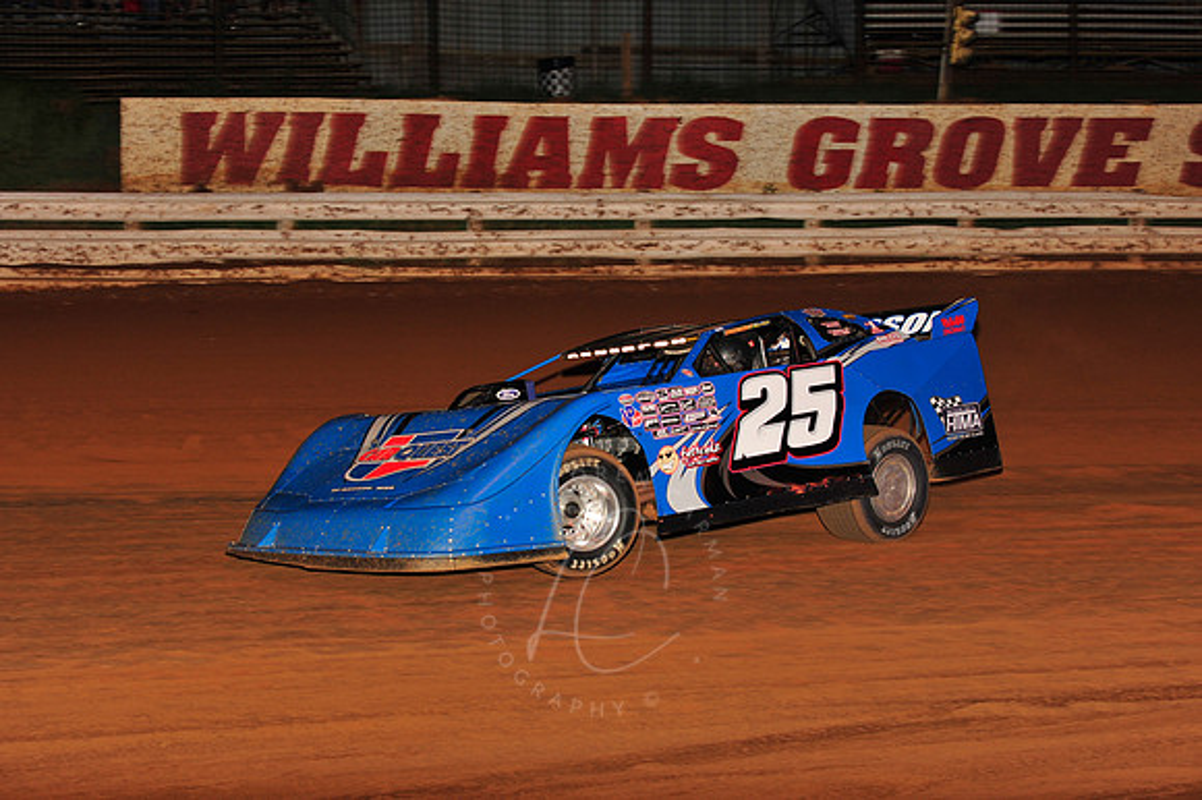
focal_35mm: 92
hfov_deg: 22.2
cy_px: 400
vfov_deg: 14.8
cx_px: 601
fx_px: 3070
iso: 800
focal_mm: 92
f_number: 6.3
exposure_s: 1/320
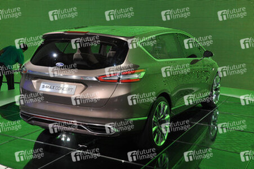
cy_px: 84
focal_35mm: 46
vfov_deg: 28.9
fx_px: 328
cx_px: 127
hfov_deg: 42.4
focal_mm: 31
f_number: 6.3
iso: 500
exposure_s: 1/100
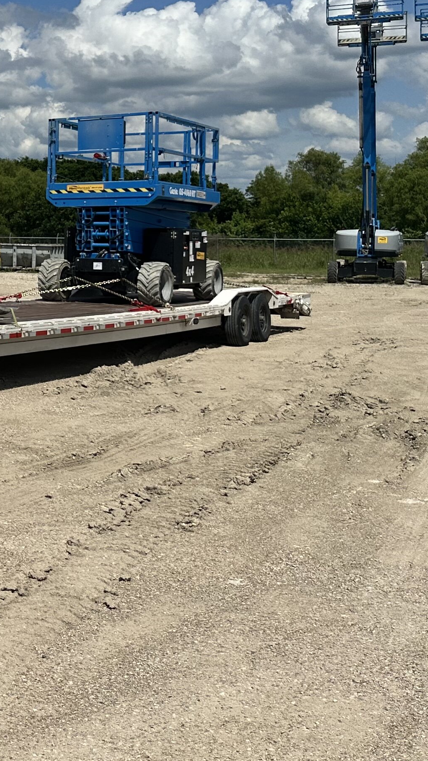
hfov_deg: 18.0
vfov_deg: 35.5
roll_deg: +0.2
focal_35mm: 58
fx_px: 1171
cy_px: 233
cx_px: -250
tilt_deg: +0.6
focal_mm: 6.86
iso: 80
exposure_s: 1/10753
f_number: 1.78
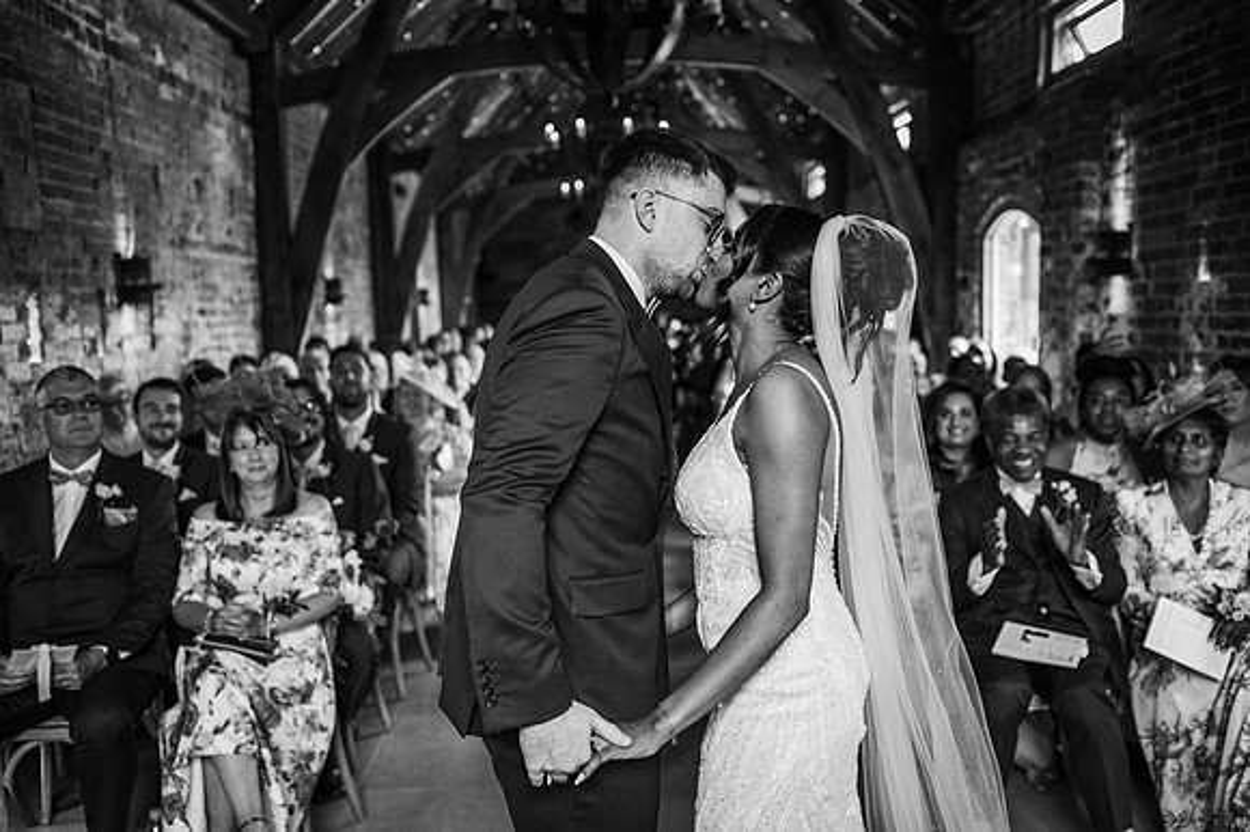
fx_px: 1215
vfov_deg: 37.8
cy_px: 416
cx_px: 625
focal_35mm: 35
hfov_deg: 54.5
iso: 800
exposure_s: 1/200
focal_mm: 35
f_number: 2.2
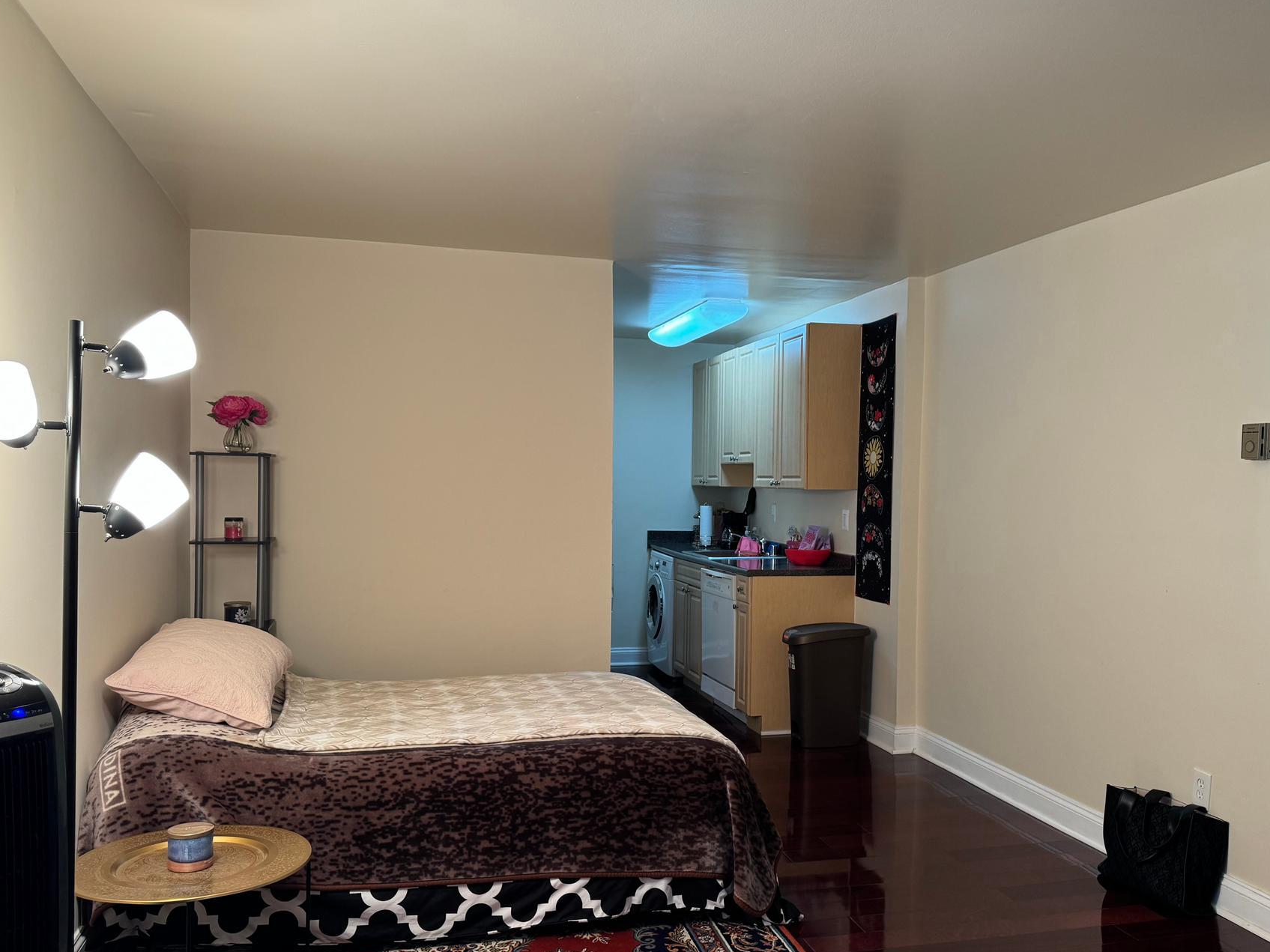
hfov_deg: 61.6
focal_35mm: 29
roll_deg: -1.3
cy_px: 513
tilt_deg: -1.8
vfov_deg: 48.2
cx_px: 683
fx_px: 1064
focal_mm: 6.86
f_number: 1.78
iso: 160
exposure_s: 1/60
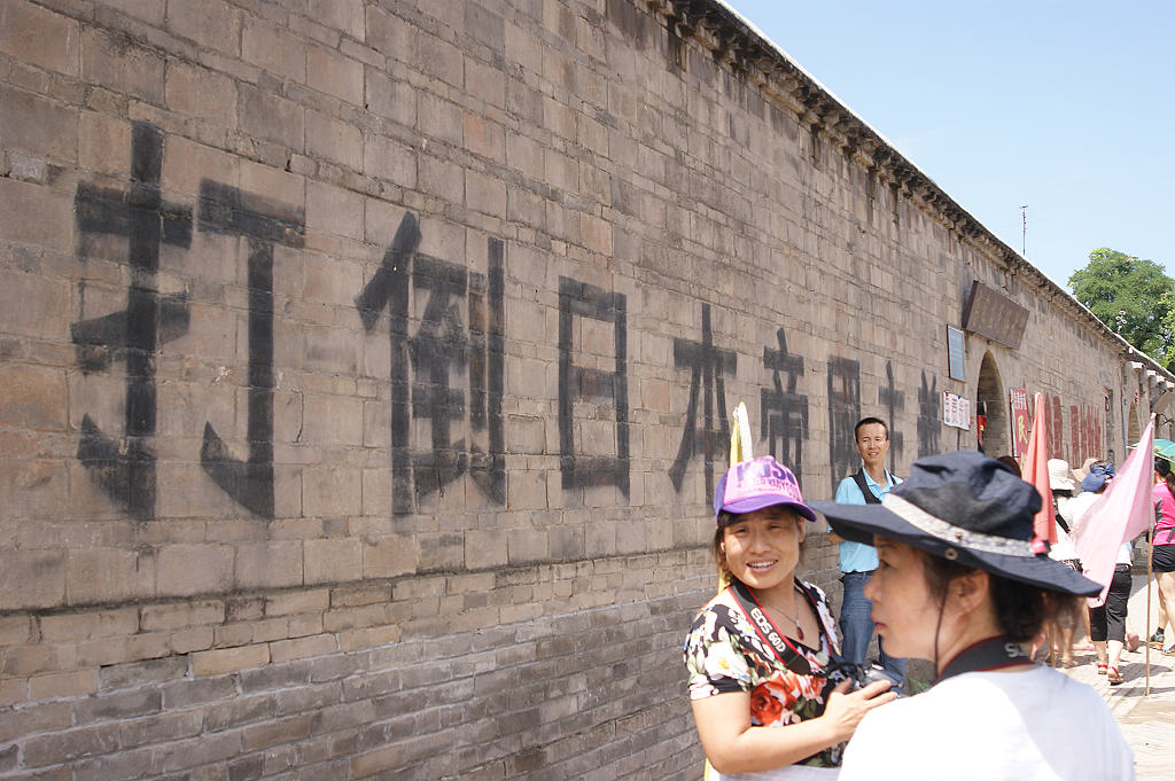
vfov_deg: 31.8
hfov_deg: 46.4
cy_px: 390
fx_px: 1370
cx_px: 588
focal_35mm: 42
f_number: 8
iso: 100
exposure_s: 1/100
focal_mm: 28
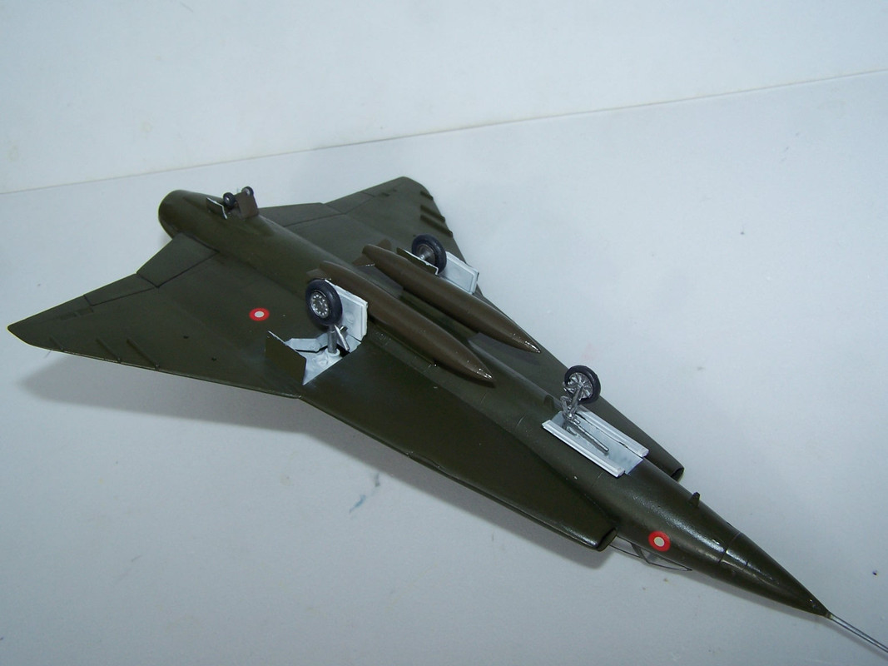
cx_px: 444
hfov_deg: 49.0
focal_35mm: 38
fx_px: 975
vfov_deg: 37.7
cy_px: 333
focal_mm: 6.3
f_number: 5.6
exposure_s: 1/1000
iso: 80
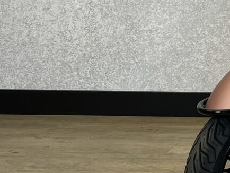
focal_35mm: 115
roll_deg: -0.6
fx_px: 765
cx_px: 408
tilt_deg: -4.3
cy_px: -21
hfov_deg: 15.0
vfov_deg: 12.7
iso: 40
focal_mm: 5.1
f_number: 1.6
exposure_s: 1/173
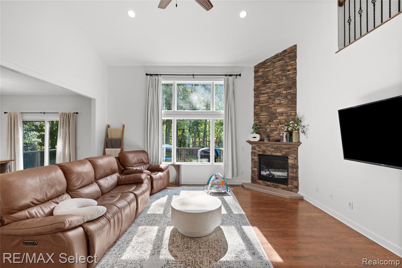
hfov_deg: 96.8
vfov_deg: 73.7
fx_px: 179
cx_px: 201
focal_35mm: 16
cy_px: 134
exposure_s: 1/125
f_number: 4
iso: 4000
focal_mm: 16
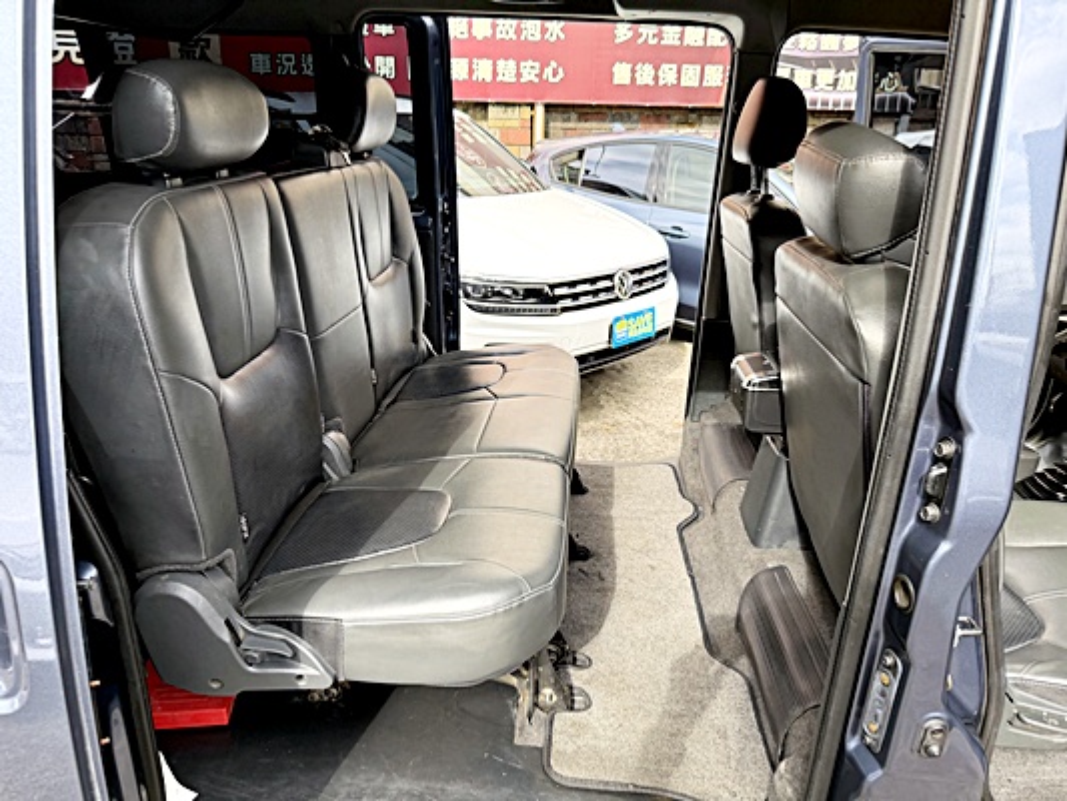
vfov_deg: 56.8
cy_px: 400
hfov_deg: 71.6
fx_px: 740
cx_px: 534
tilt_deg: -21.1
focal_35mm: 24
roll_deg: -1.8
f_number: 1.78
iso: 100
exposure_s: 1/584
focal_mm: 6.76
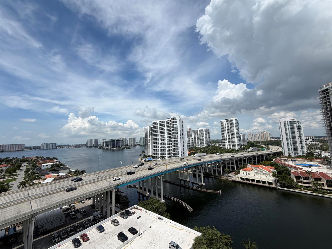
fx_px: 134
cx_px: 166
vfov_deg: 85.7
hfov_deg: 102.1
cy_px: 124
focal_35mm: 14
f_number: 2.2
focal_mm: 2.22
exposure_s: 1/1312
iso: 20
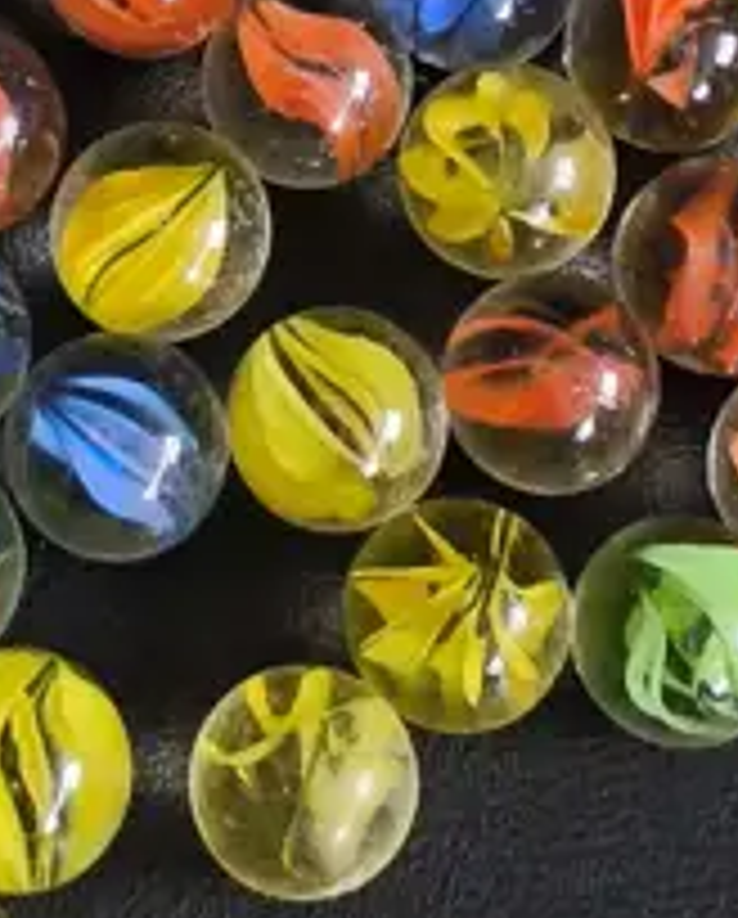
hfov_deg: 11.7
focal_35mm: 132
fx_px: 3593
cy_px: -238
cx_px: 194
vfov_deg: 14.0
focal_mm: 2.87
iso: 160
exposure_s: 1/100
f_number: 2
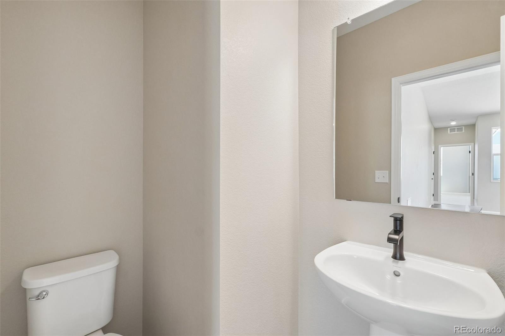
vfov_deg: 77.3
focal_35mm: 15
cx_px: 252
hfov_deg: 100.4
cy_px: 168
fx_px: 210
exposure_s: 1/15
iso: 800
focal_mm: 10
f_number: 8
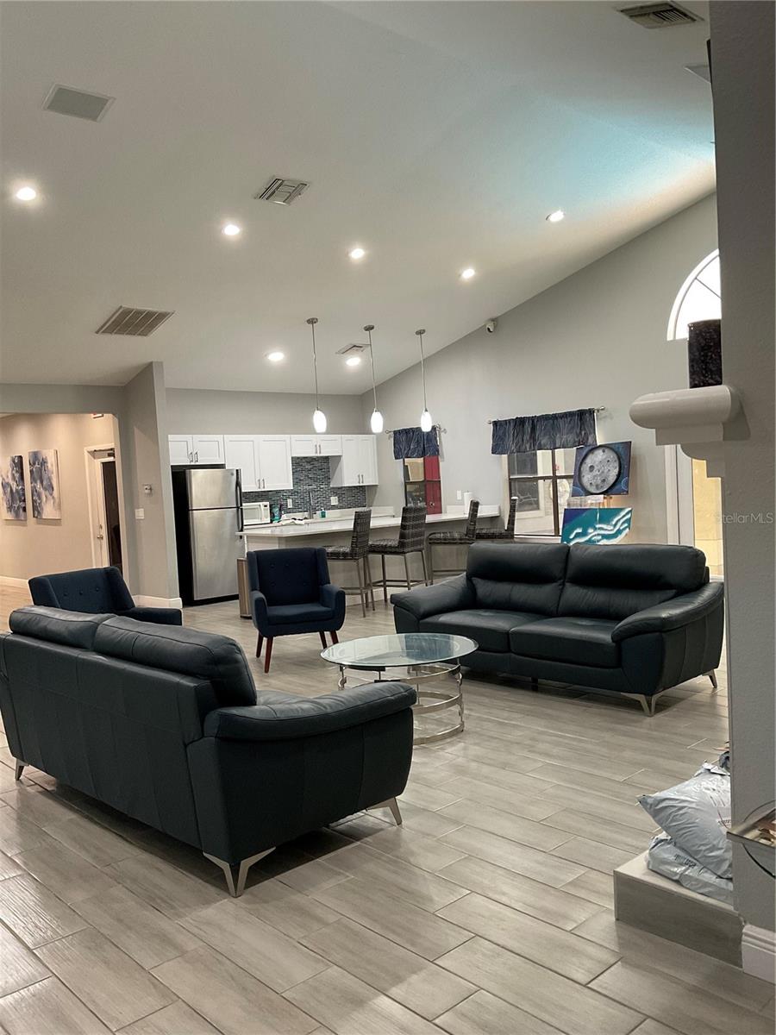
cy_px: 518
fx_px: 867
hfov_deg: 48.2
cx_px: 388
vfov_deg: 61.7
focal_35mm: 29
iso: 100
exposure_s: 1/60
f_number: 1.8
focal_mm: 3
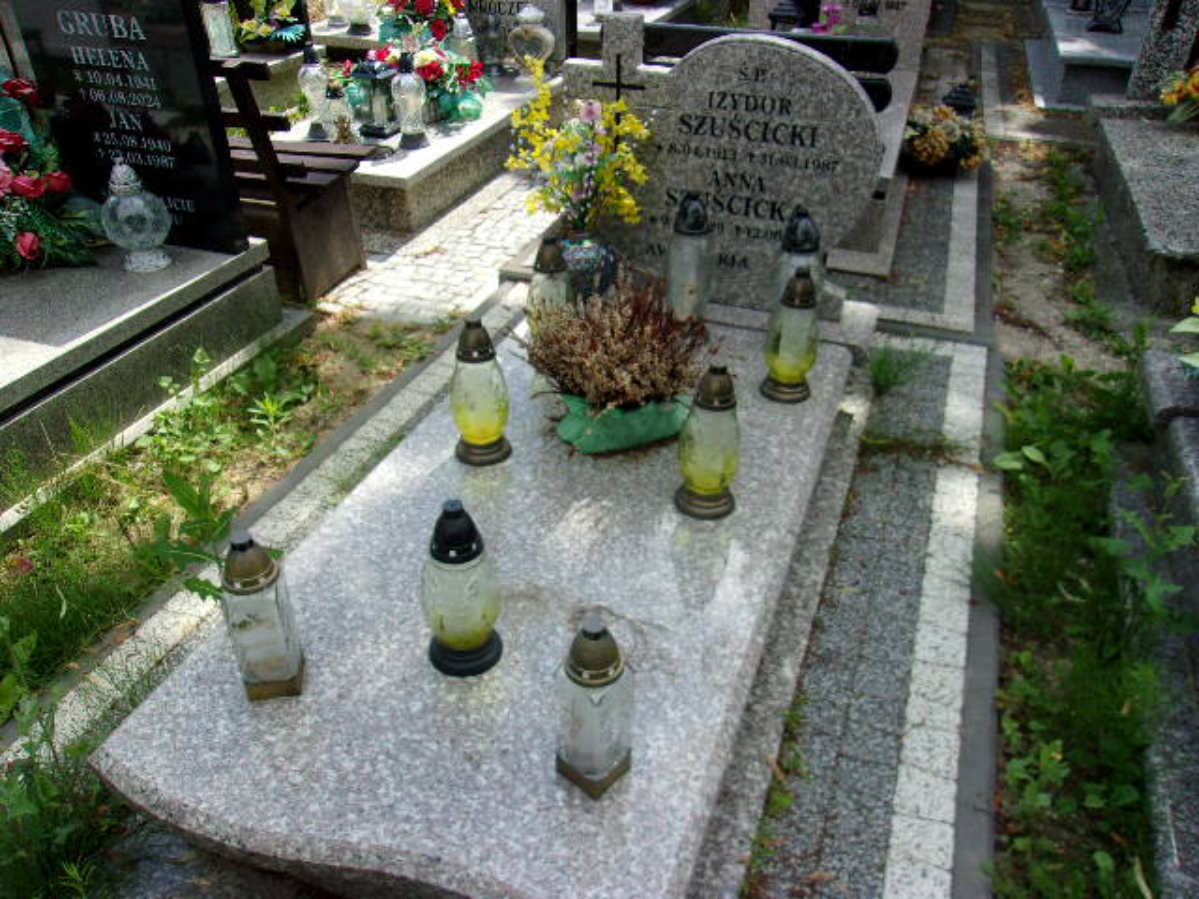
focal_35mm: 27
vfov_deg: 51.4
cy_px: 450
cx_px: 600
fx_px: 935
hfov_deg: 65.3
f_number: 10.4
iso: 80
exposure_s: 1/58
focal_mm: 4.9
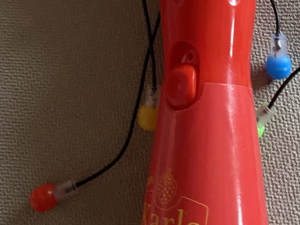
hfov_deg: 34.8
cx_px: 187
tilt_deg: -73.7
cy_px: 16
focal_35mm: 55
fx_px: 477
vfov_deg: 25.6
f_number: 1.8
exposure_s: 1/25
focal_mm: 4.25
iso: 640
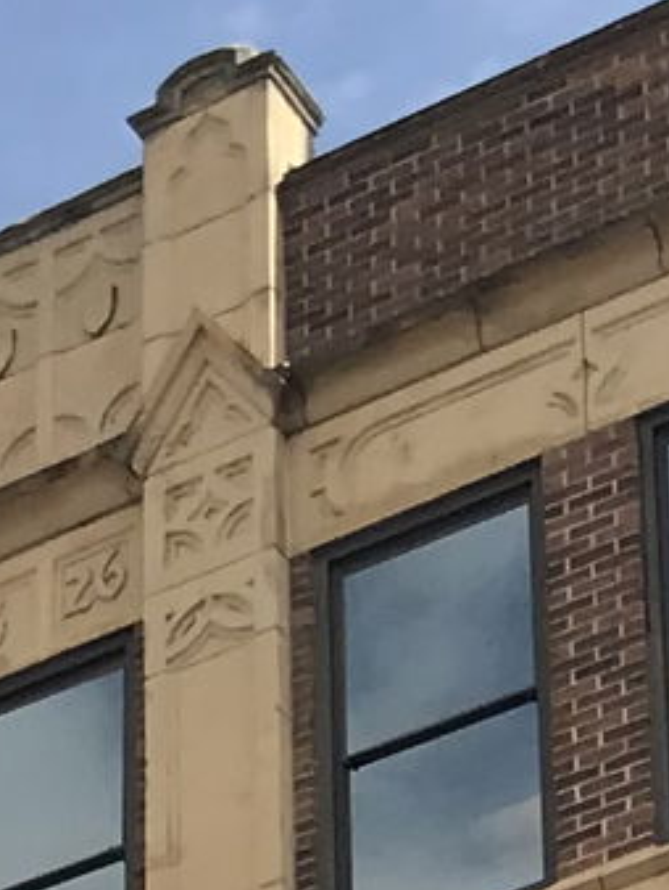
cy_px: 2667
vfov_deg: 8.0
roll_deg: -1.4
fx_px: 5456
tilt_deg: +22.1
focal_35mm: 212
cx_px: -192
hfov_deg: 7.0
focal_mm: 3.99
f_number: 1.8
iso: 20
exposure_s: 1/1773
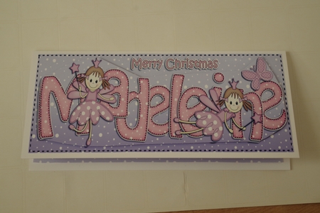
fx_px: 667
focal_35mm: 75
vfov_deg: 18.2
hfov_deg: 27.0
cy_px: 106
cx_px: 160
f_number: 7.1
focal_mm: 50
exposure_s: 1/60
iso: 800
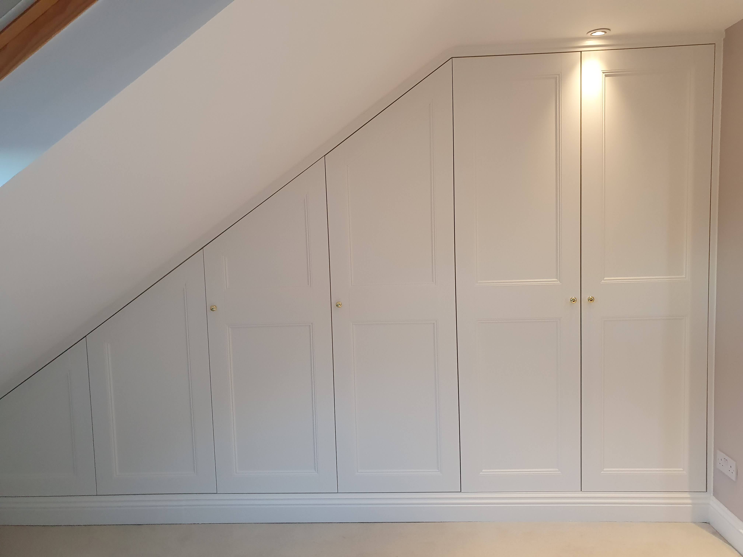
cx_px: 372
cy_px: 278
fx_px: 558
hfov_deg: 67.3
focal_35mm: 26
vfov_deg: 53.1
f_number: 2.4
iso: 250
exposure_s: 1/50
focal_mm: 4.32
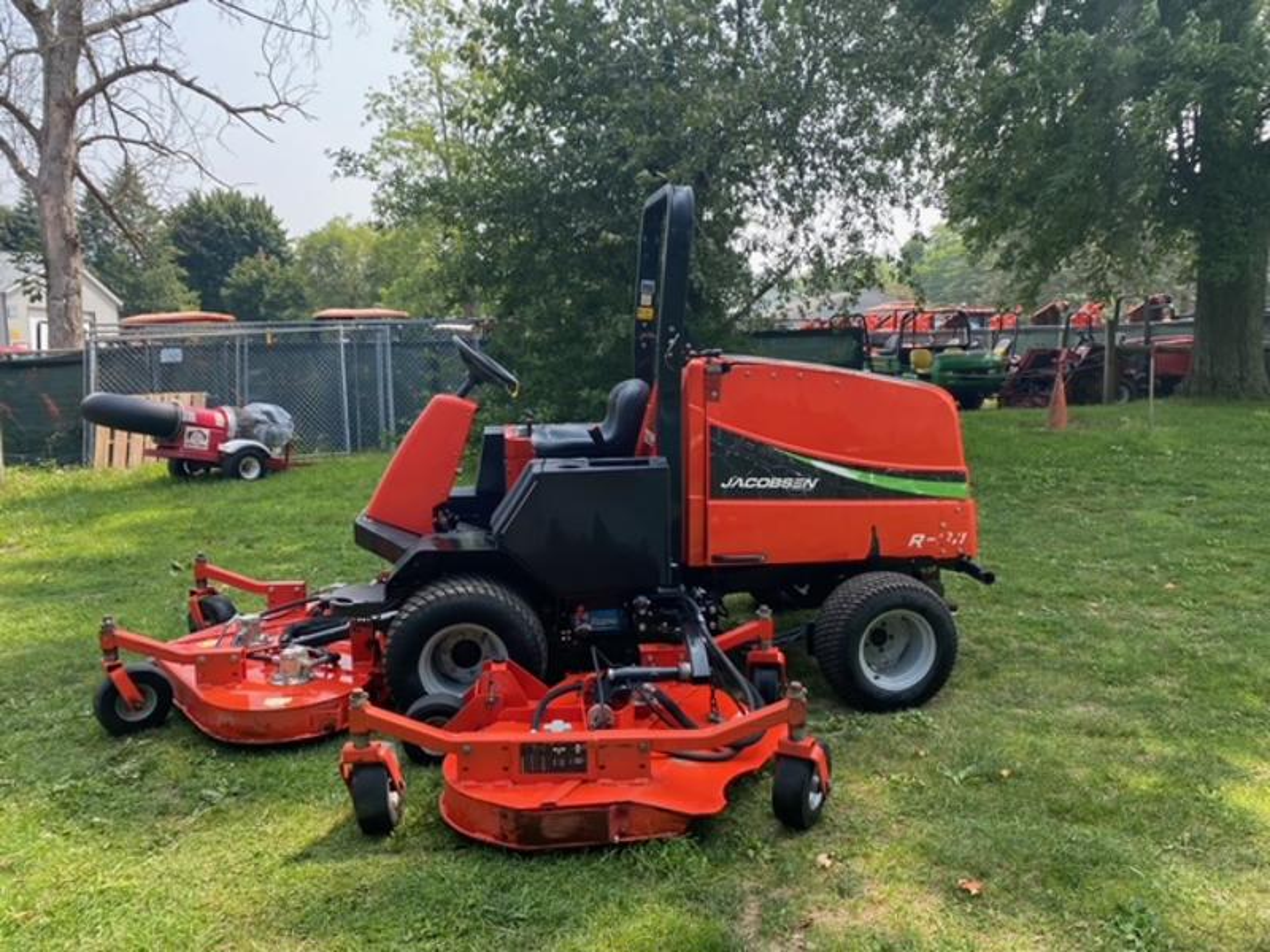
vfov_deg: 53.1
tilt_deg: -3.8
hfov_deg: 67.3
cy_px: 476
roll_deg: +0.9
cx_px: 635
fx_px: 954
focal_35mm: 26
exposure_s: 1/576
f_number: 1.8
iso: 32
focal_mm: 4.25
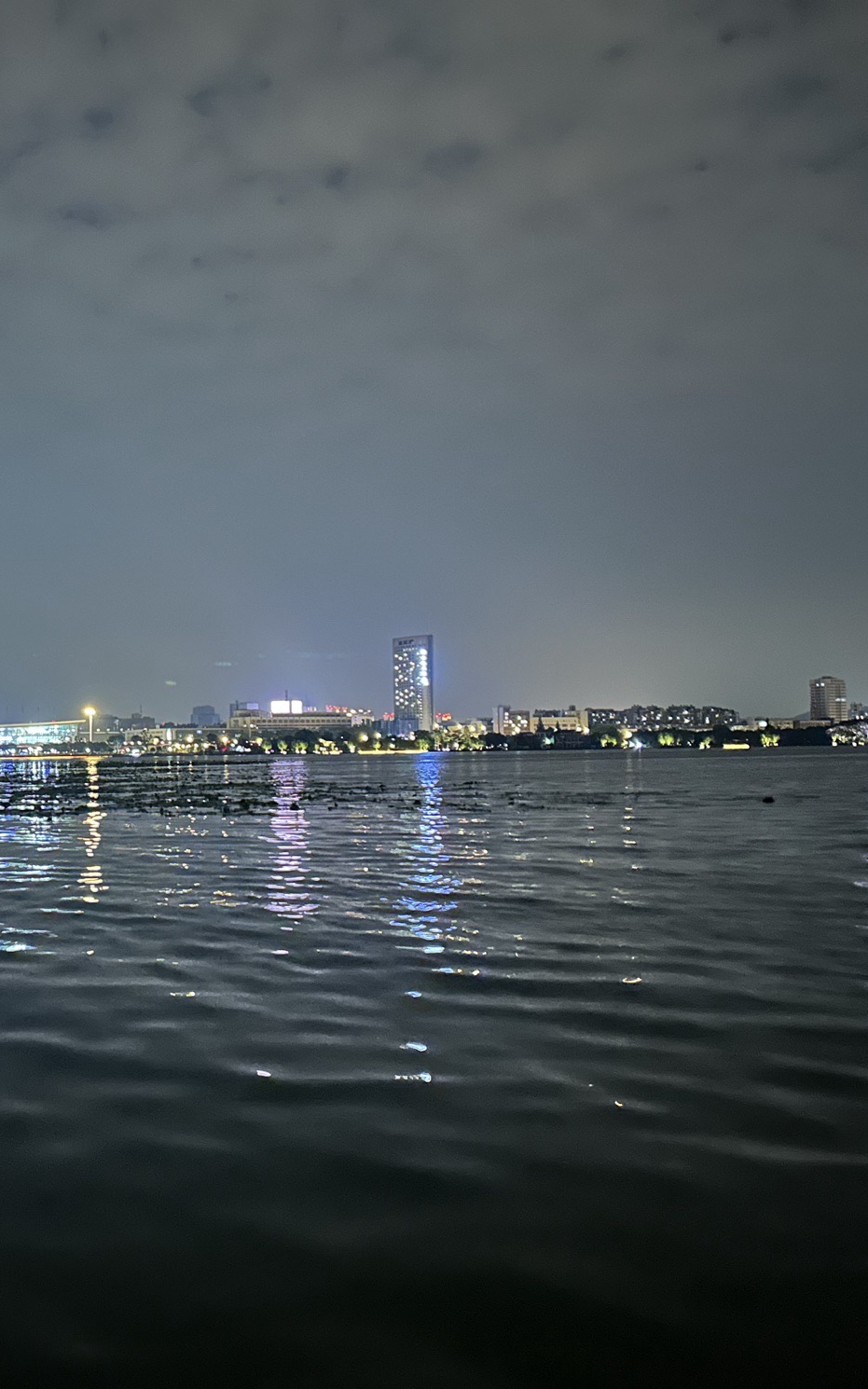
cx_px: 133
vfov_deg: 52.8
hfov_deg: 33.1
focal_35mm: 37
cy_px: 696
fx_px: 1401
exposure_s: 1/9
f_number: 1.5
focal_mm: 5.7
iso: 1250
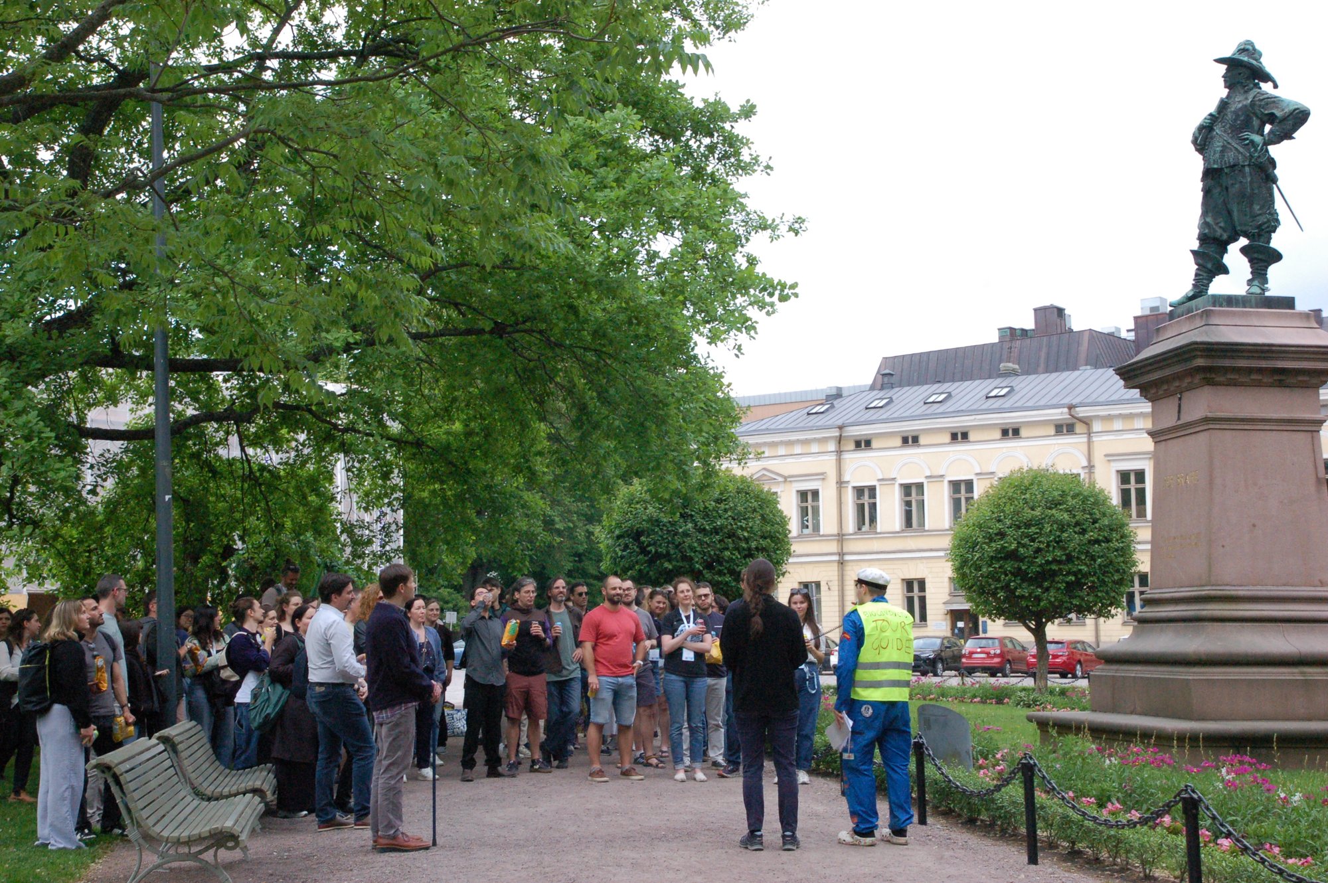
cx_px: 664
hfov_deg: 42.4
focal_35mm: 46
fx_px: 1714
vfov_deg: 28.9
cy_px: 442
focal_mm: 31
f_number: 14
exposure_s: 1/125
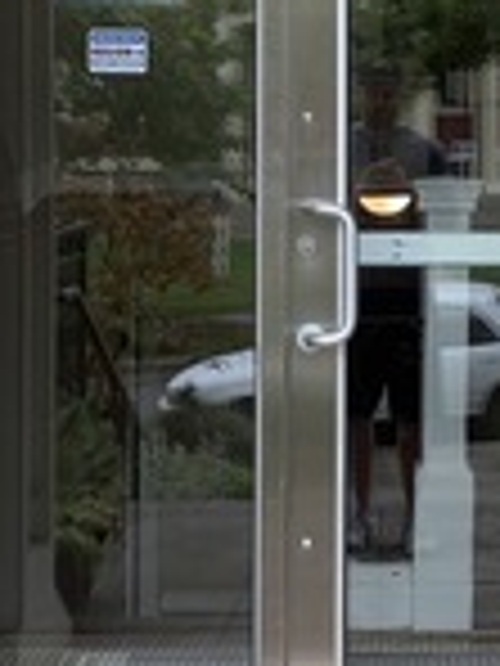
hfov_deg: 16.7
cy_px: 202
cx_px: 403
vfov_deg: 22.1
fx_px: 1695
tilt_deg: -0.2
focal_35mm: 88
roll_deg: +0.2
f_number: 1.8
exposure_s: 1/214
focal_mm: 4.25
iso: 25
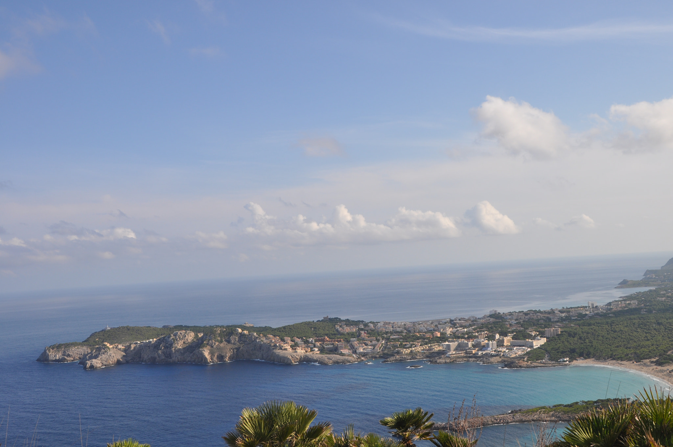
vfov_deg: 32.9
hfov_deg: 48.0
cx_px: 336
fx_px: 756
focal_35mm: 40
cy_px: 224
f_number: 10
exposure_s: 1/400
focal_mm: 27
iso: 200
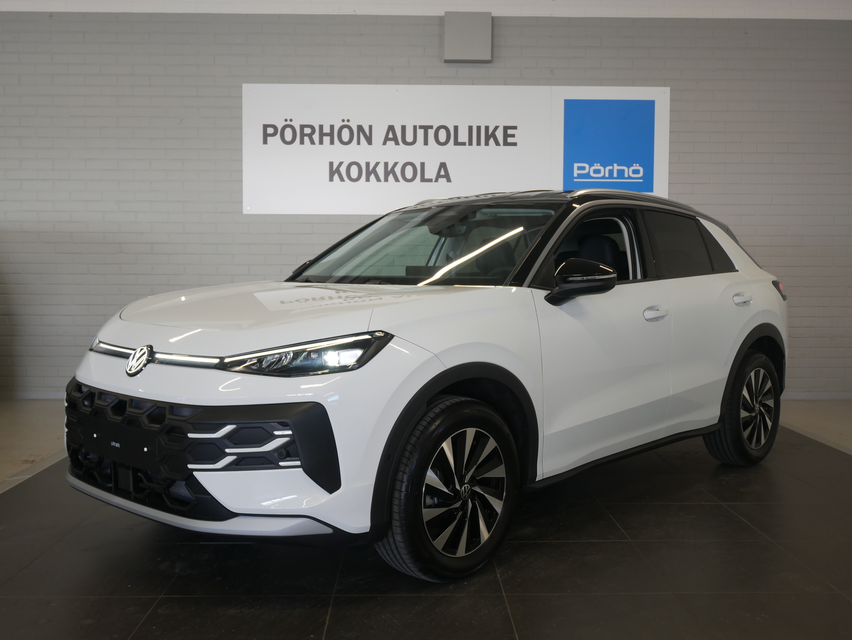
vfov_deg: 39.7
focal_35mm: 36
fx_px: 886
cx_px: 426
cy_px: 320
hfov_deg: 51.3
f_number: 4.2
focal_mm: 18
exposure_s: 1/60
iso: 320
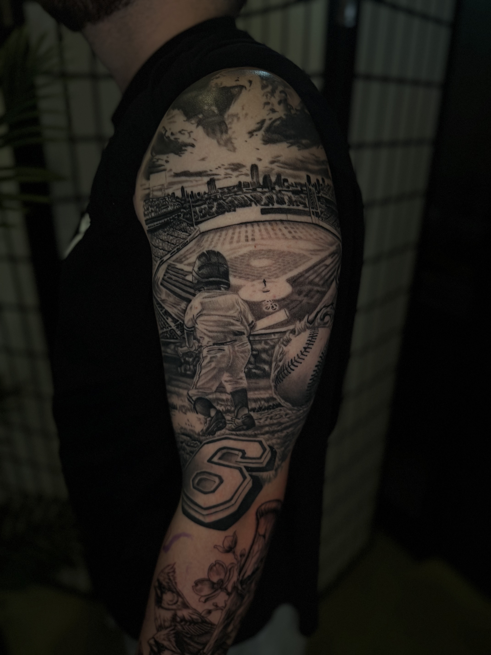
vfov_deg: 71.6
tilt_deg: -24.8
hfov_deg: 56.8
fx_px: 454
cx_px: 246
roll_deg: -2.8
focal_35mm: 24
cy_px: 328
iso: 125
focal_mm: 6.76
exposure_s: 1/60
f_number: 1.78
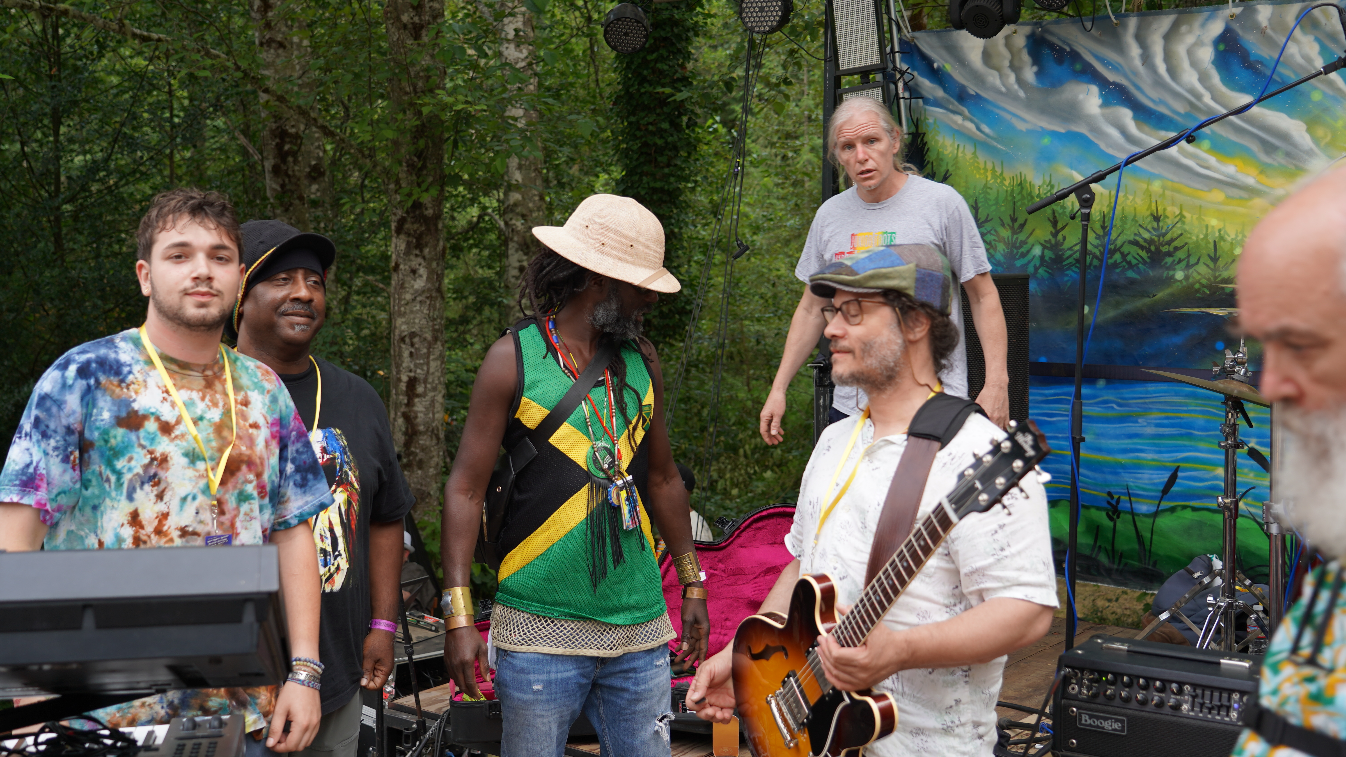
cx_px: 674
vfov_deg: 29.7
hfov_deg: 50.5
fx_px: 1428
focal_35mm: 40
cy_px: 381
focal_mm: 38
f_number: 4
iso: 160
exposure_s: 1/160
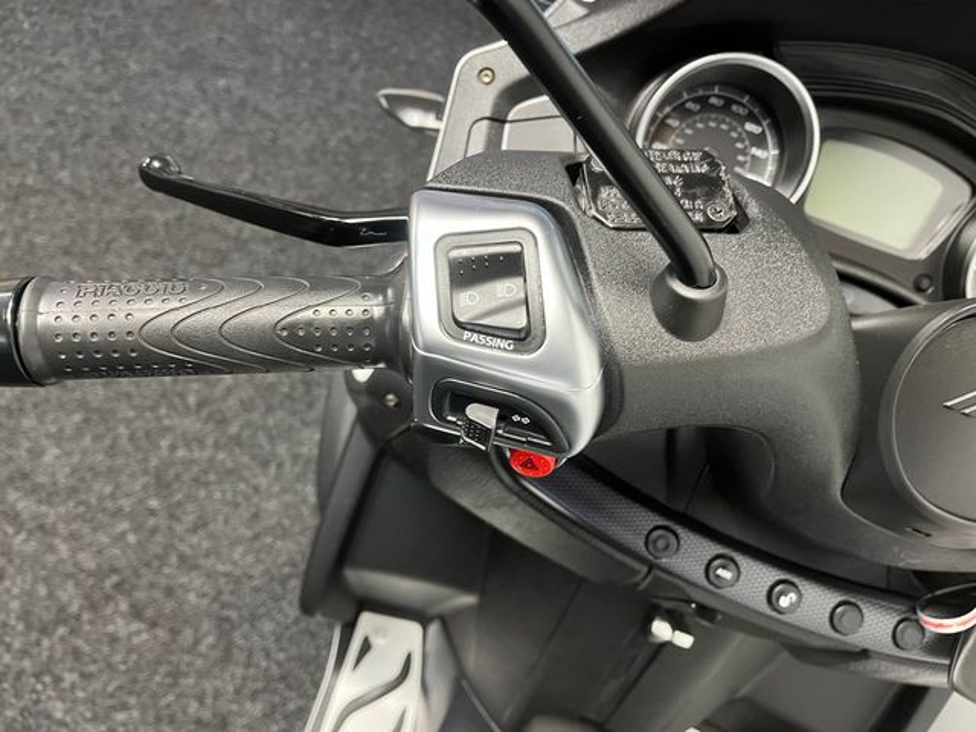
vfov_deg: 53.1
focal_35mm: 26
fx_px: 733
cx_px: 488
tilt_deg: -50.7
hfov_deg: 67.3
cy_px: 366
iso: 400
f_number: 1.6
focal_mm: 5.1
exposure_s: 1/33
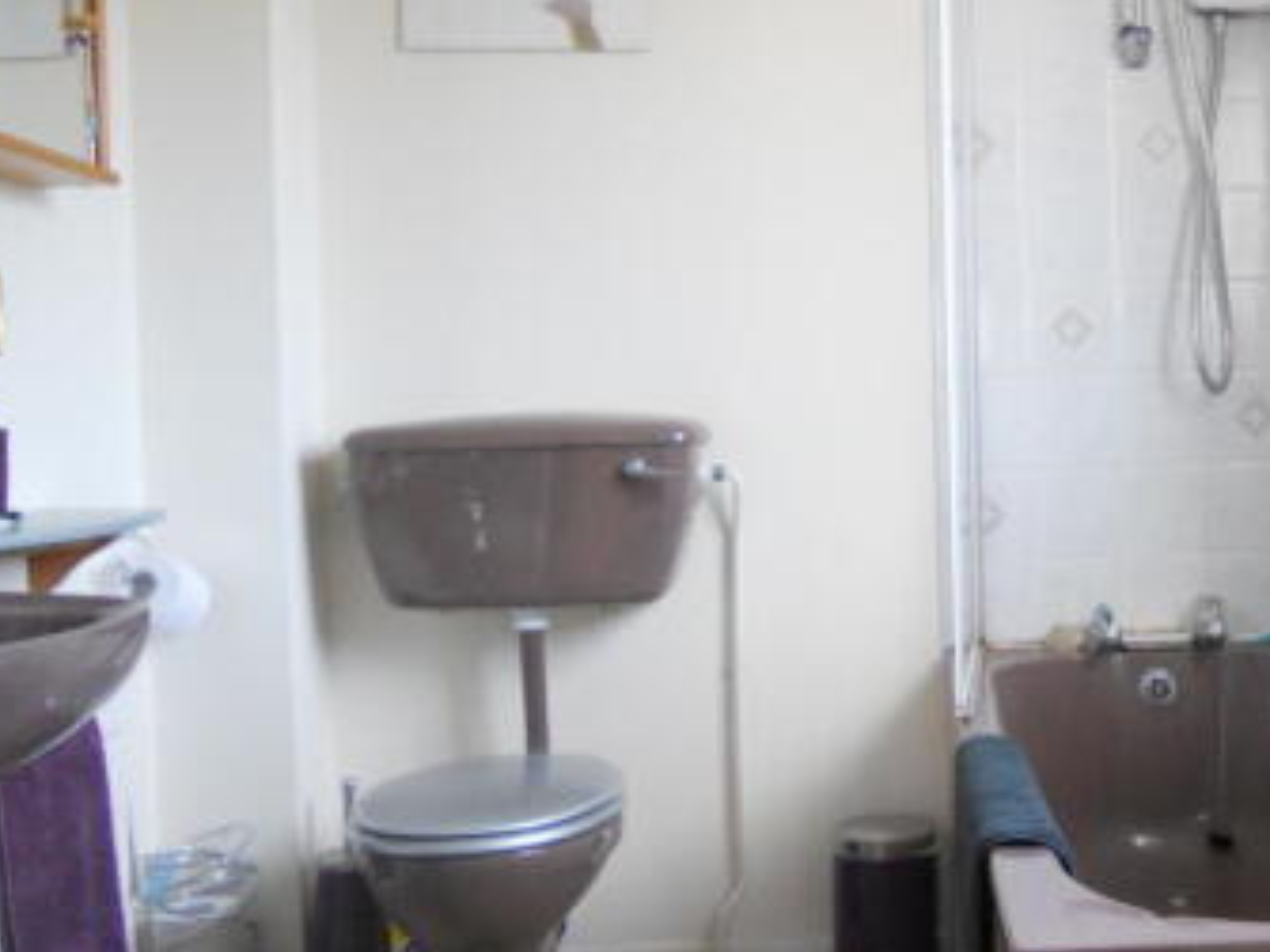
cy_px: 430
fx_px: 1724
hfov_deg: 38.5
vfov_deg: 30.8
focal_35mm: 47
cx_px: 1060
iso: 400
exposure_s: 1/40
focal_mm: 4.9
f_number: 3.2
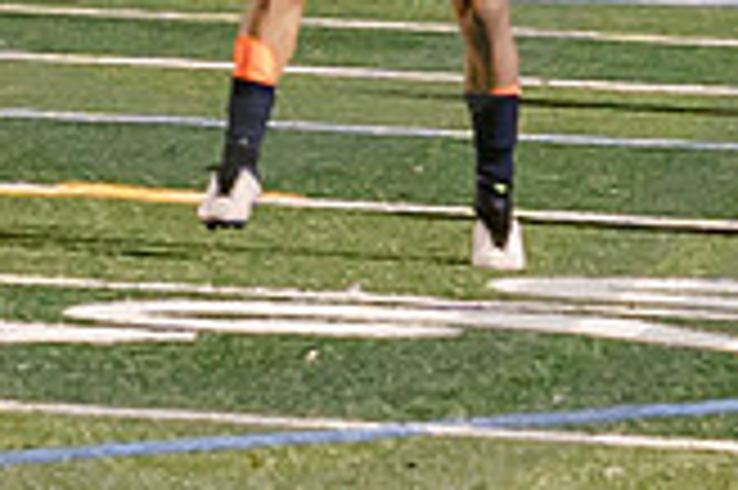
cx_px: 335
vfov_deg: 1.5
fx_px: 18206
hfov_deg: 2.3
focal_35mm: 889
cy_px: 258
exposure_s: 1/250
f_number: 3.2
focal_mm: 70
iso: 2500
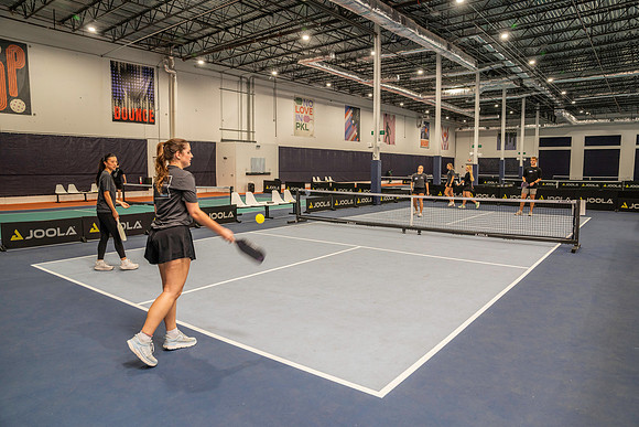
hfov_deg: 73.7
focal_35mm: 24
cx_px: 320
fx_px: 426
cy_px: 214
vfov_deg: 53.2
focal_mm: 24
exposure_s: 1/125
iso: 800
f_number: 4
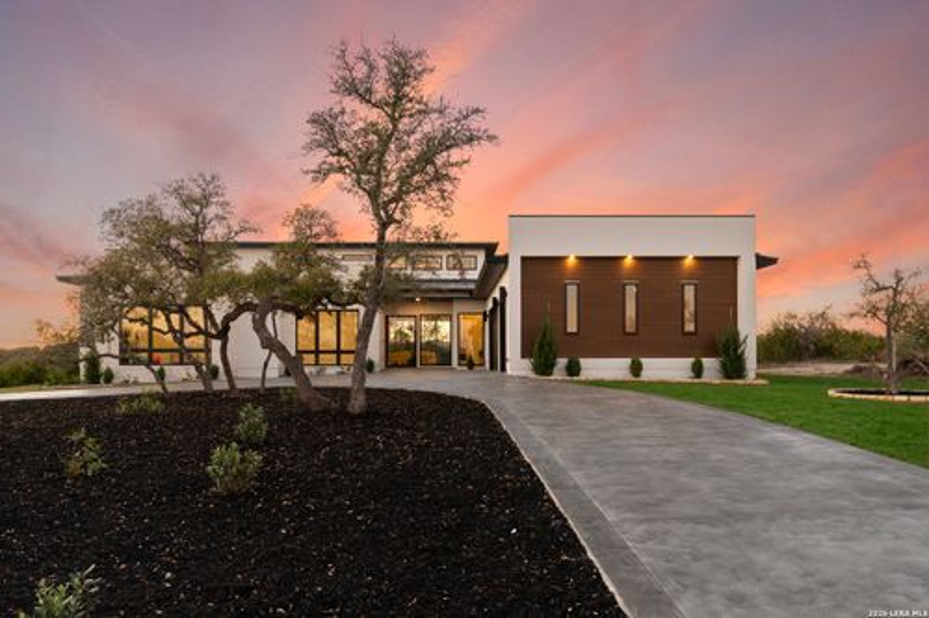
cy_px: 309
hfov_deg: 67.4
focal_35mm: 27
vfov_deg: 47.9
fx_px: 696
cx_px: 464
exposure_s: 1/8
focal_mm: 18
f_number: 8
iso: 500
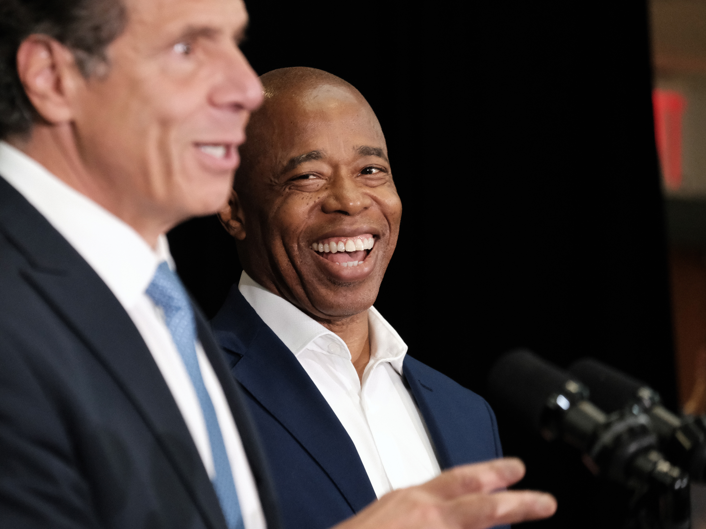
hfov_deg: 7.9
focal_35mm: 251
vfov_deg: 5.9
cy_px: 254
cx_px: 318
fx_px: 5120
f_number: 4.4
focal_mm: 141.3
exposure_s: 1/125
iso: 4000
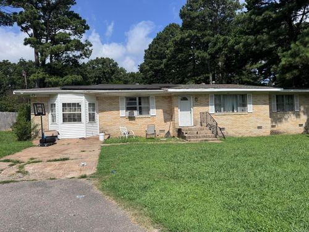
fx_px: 214
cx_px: 154
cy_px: 116
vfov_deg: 56.8
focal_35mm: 24
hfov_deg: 71.6
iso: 80
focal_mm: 6.76
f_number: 1.78
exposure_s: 1/6410
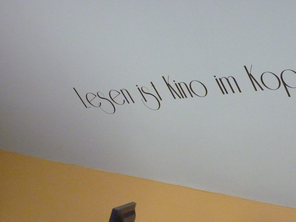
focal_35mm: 82
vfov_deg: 17.8
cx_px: 217
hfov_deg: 23.6
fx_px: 701
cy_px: 184
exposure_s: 1/40
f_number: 3.2
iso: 800
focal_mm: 8.5
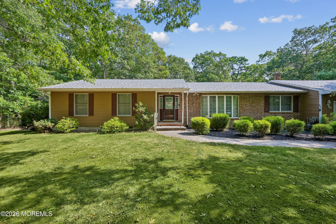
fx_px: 140
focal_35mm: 15
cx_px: 168
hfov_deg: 100.4
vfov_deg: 77.3
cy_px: 112
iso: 400
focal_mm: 15
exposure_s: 1/200
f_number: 11
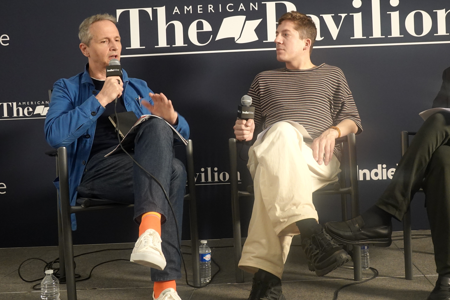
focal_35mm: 47
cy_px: 134
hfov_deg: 41.6
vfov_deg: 28.6
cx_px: 278
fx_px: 587
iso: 800
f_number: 3.5
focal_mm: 12.76
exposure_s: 1/60
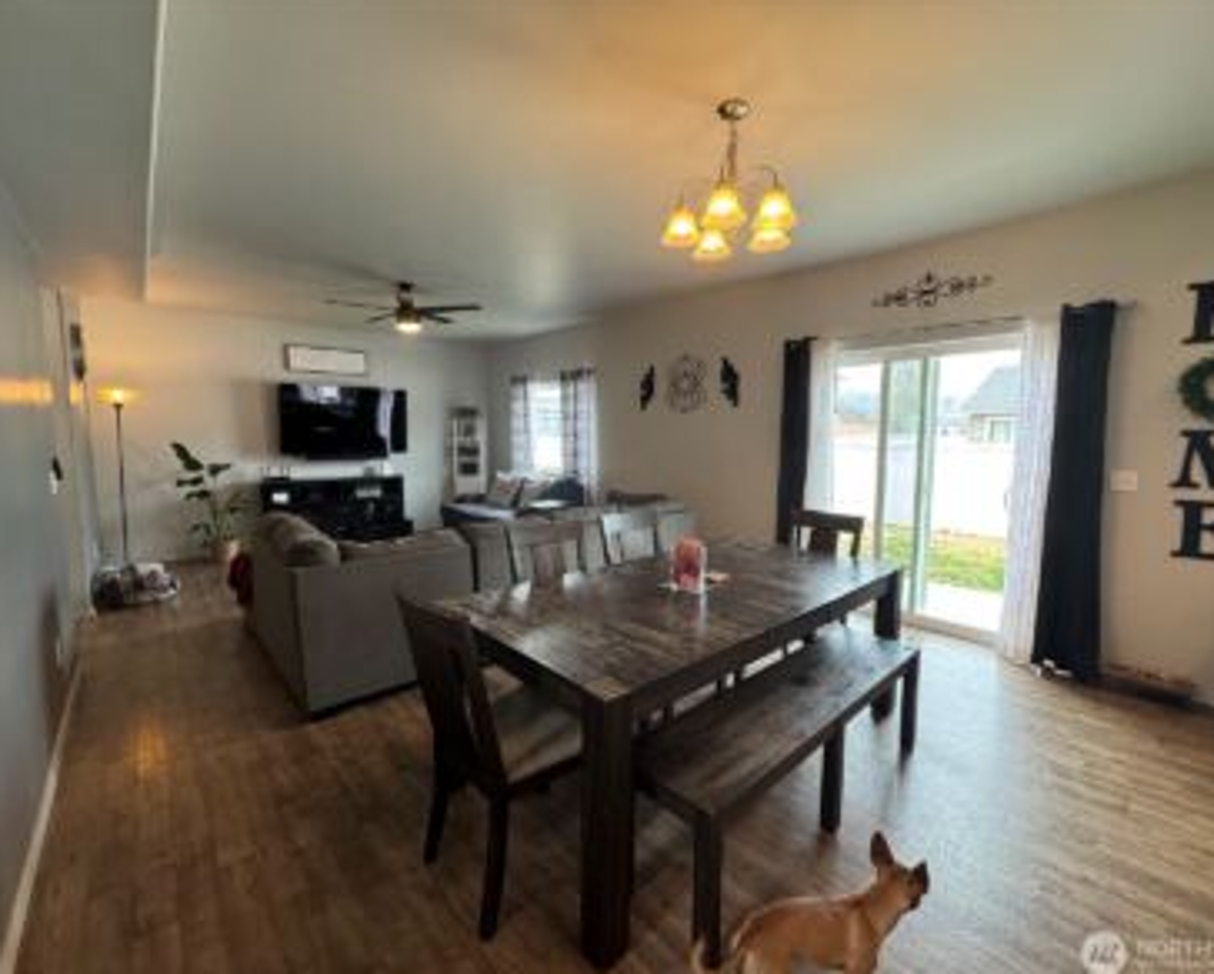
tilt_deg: -6.3
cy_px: 487
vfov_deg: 84.1
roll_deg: -0.1
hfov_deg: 96.7
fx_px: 540
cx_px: 630
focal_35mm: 15
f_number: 2.2
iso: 320
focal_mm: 2.22
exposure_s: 1/120
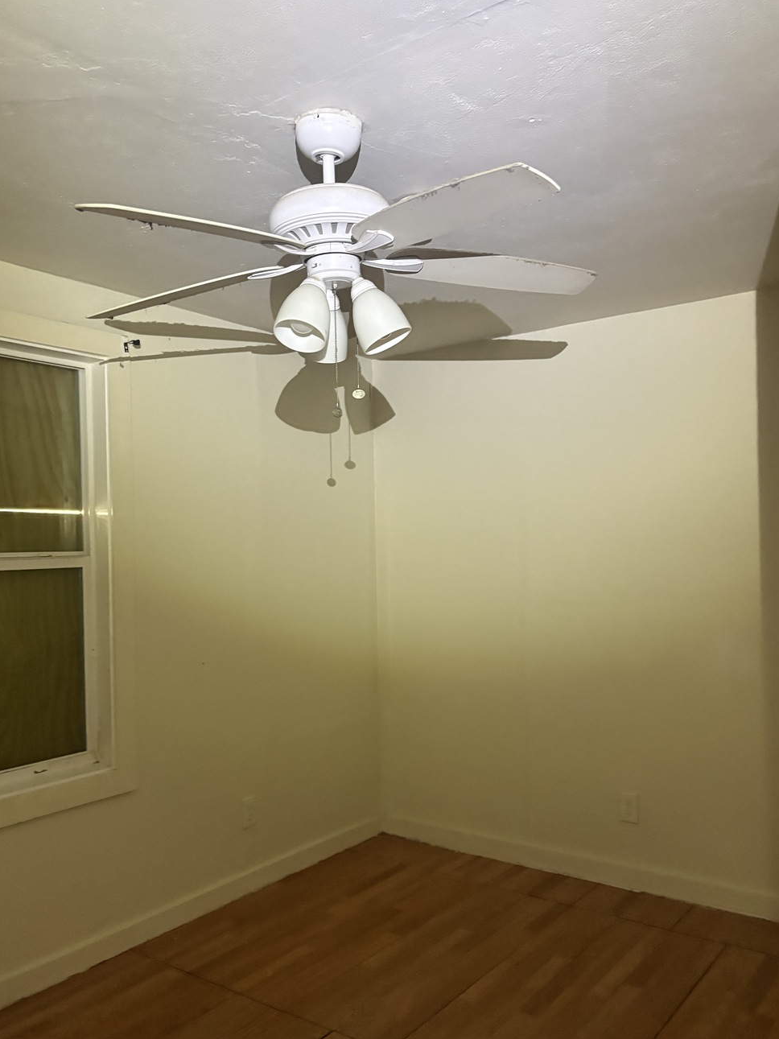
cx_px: 355
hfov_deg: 48.2
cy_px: 551
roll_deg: +1.4
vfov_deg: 61.6
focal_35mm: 29
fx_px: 870
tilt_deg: -0.2
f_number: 1.6
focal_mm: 5.96
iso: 500
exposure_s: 1/42
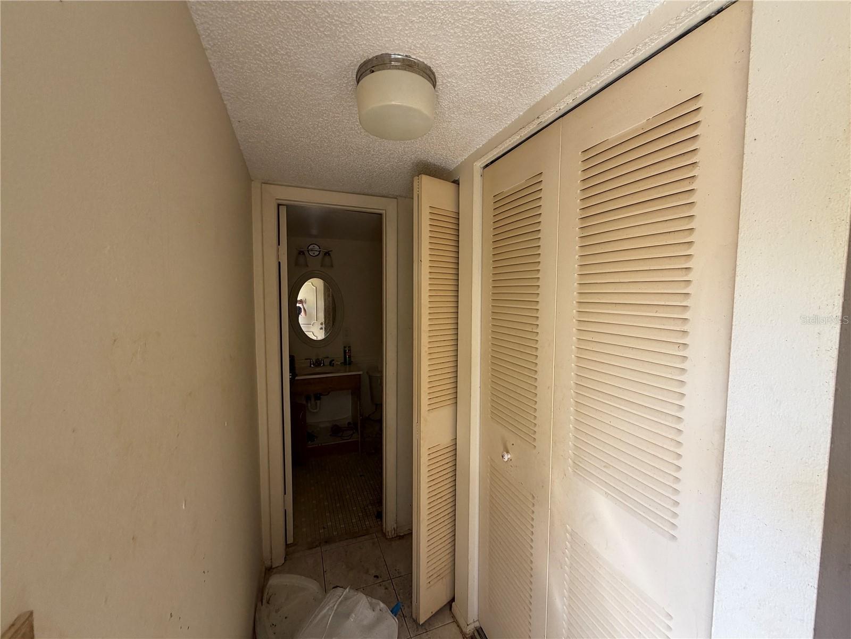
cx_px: 426
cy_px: 320
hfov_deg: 102.1
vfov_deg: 85.7
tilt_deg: -5.9
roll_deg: -0.2
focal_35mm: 14
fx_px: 344
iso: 125
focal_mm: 2.22
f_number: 2.2
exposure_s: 1/121
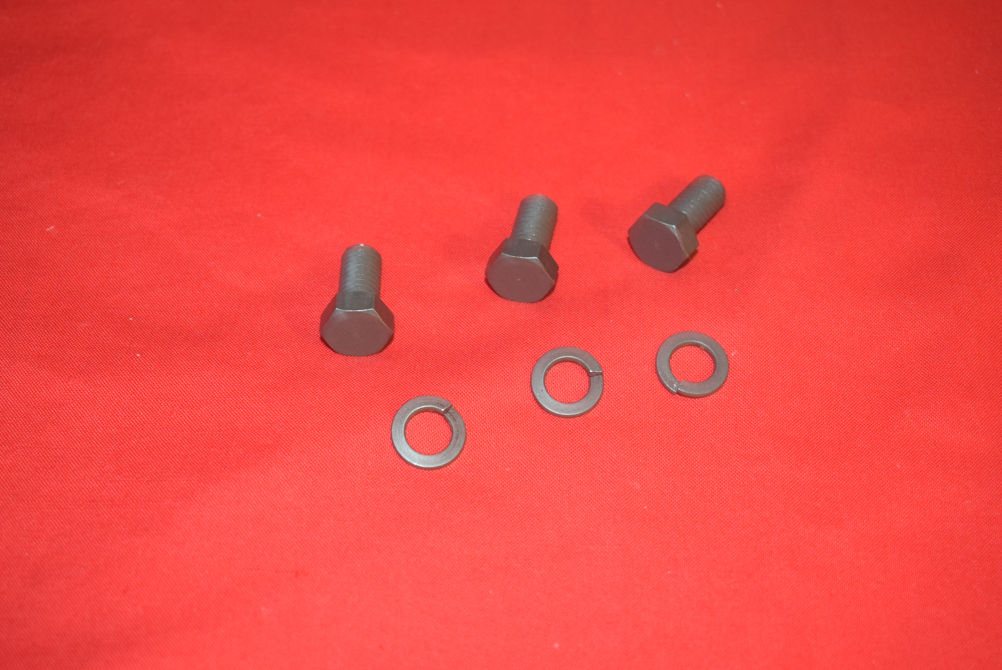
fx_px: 1421
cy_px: 335
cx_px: 501
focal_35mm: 51
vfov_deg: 26.5
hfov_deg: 38.9
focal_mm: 34
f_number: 5
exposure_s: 1/40
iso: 800
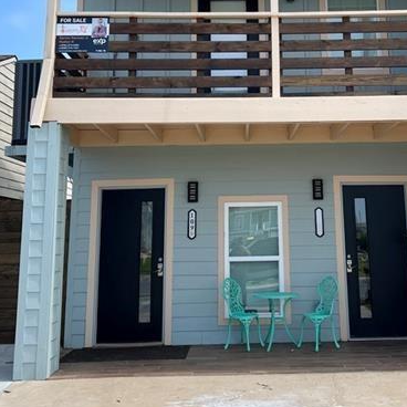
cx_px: 259
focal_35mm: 48
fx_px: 639
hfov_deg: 35.1
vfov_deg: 34.6
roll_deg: +0.1
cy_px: 104
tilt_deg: +14.1
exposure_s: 1/2571
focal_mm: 5.7
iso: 50
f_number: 1.5
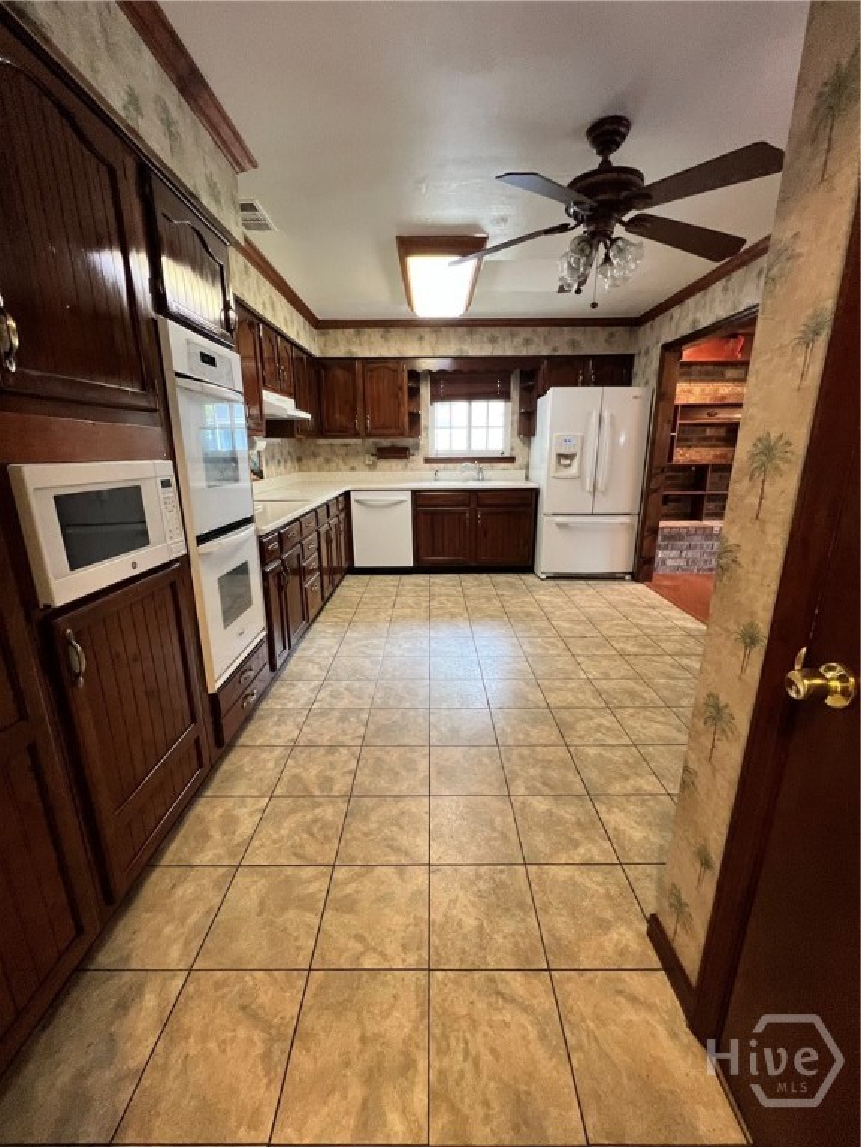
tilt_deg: -14.4
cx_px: 430
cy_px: 574
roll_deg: +0.4
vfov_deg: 106.2
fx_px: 431
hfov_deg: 89.9
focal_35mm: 13
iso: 320
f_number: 1.8
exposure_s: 1/60
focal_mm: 1.57
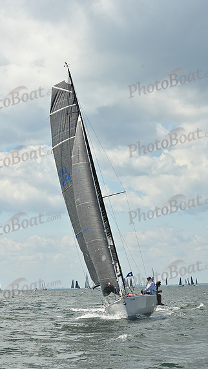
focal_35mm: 106
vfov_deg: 20.2
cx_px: 95
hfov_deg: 11.4
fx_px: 1040
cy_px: 184
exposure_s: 1/1250
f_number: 9
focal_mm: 100
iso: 250
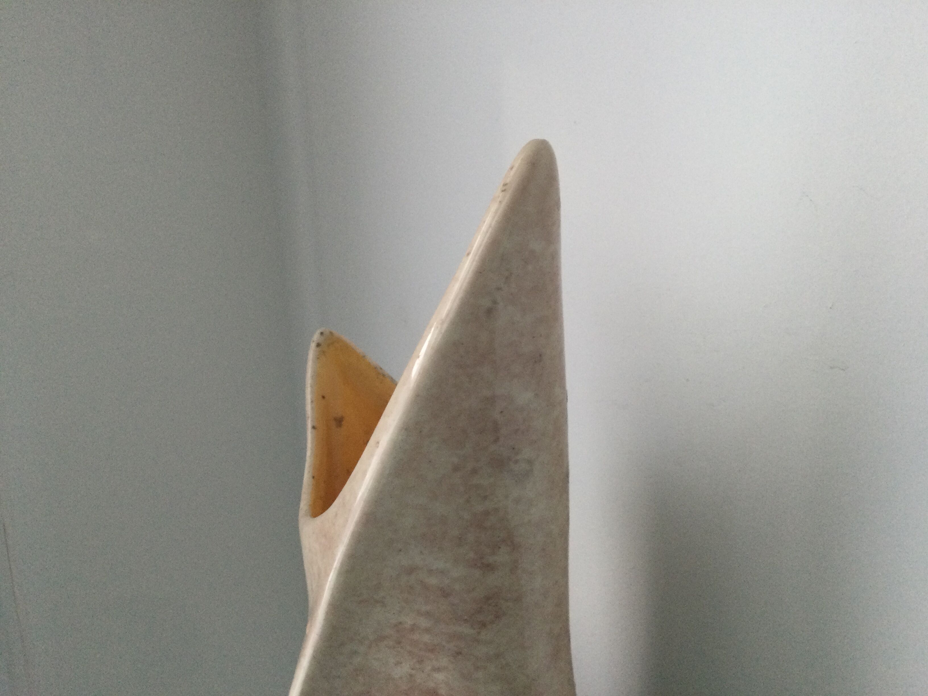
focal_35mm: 31
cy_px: 348
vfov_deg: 45.4
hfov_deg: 58.4
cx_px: 464
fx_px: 831
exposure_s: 1/33
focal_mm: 3.3
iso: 125
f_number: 2.4
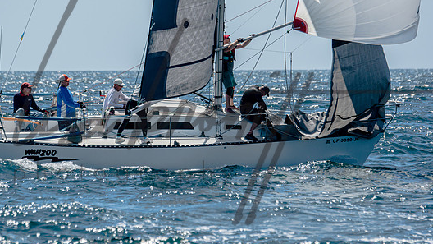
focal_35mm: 535
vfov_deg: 2.3
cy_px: 111
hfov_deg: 4.0
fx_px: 6143
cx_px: 196
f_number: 5.6
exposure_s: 1/2000
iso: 200
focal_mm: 310
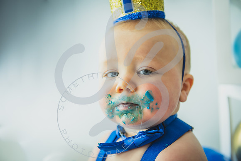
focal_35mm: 50
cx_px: 120
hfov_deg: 39.6
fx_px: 335
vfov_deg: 27.0
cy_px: 80
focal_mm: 50
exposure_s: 1/125
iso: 200
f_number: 2.8
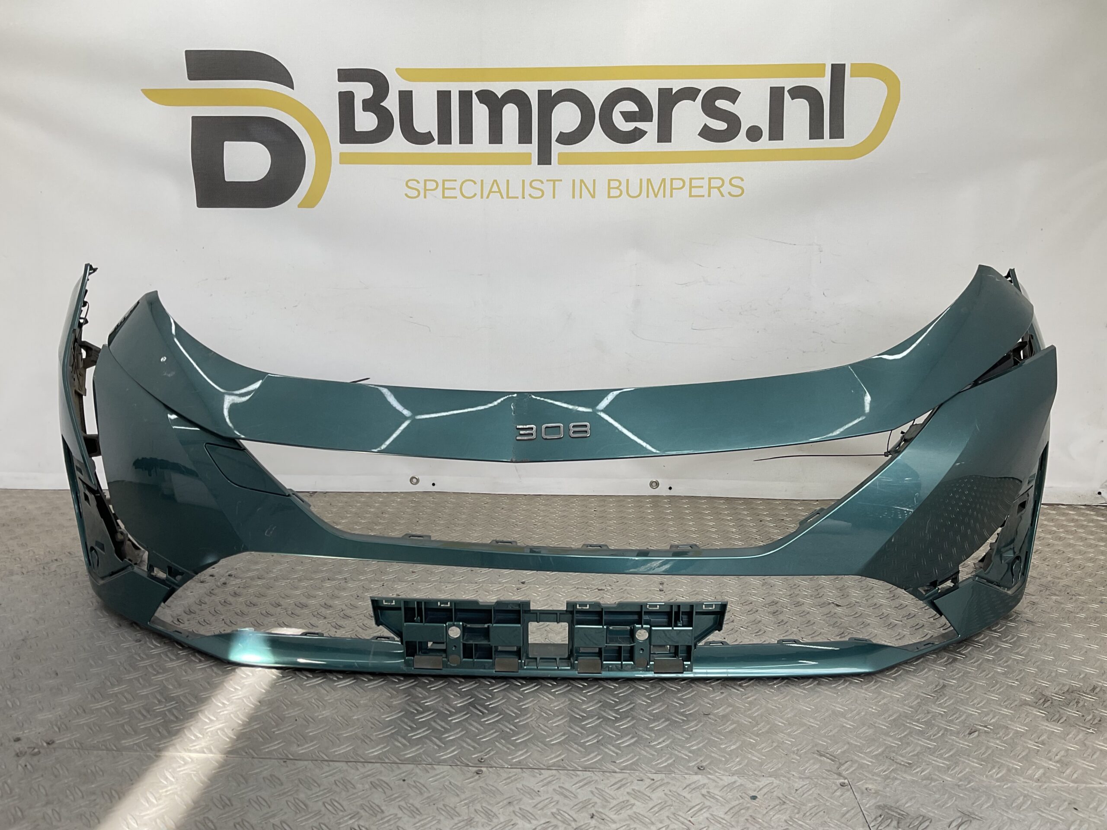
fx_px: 927
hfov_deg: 61.7
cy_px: 415
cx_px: 554
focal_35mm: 29
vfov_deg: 48.2
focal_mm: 3
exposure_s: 1/173
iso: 16
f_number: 1.8
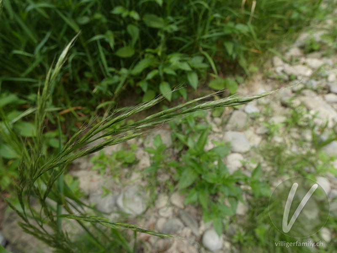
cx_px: 168
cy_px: 126
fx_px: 195
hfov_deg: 81.7
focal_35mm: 20
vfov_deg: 66.0
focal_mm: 3.6
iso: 80
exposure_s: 1/200
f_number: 2.8
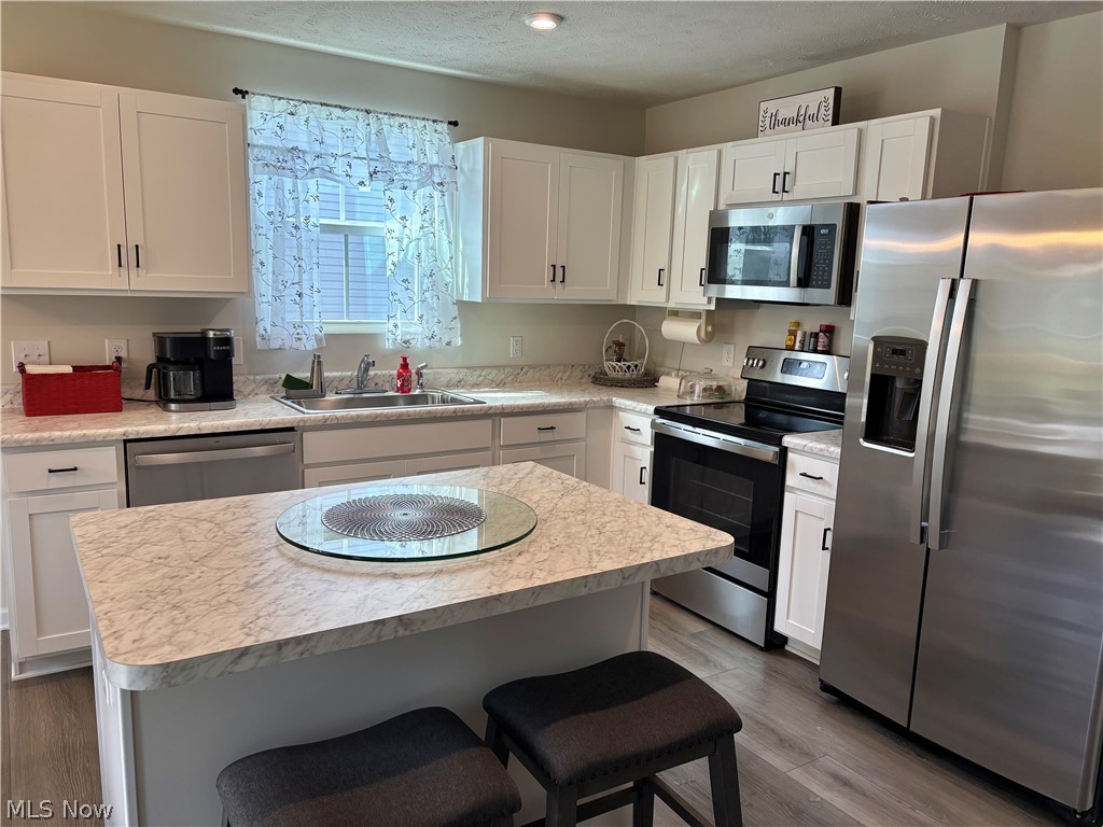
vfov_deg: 53.1
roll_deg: -1.5
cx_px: 552
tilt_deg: -9.3
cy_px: 414
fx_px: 828
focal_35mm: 26
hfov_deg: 67.3
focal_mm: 5.96
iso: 80
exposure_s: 1/170
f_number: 1.6
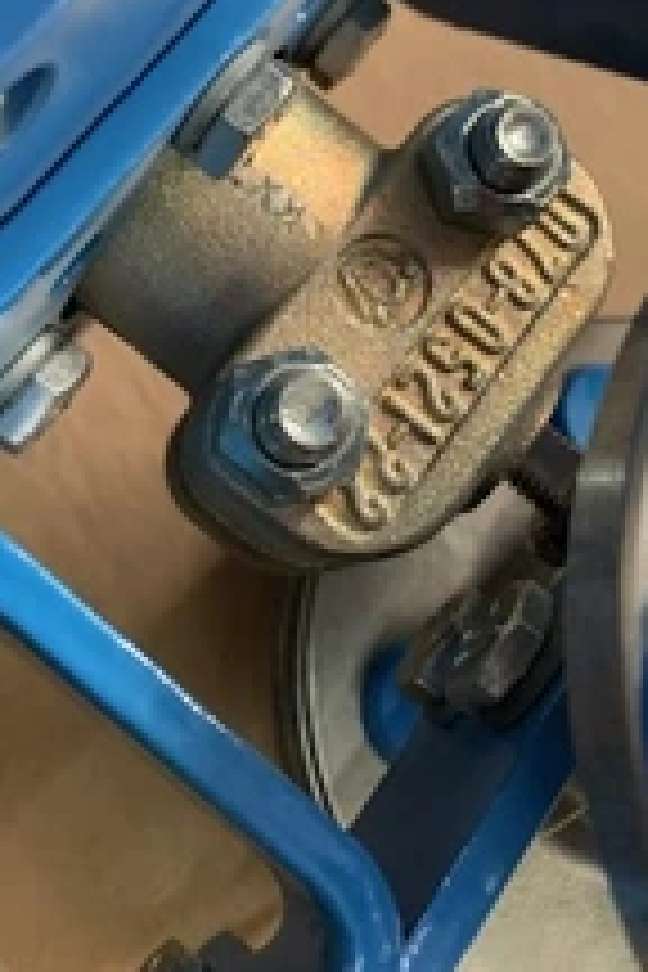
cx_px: 351
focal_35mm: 50
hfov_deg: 27.0
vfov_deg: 38.0
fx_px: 1350
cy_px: 184
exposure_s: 1/60
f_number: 1.8
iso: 250
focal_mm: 4.25
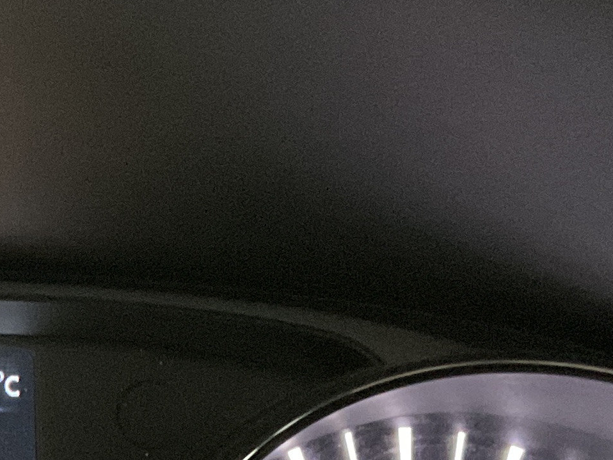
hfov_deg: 15.3
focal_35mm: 122
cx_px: -203
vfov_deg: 11.8
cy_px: 613
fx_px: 2161
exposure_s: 1/28
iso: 400
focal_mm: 3
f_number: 1.8
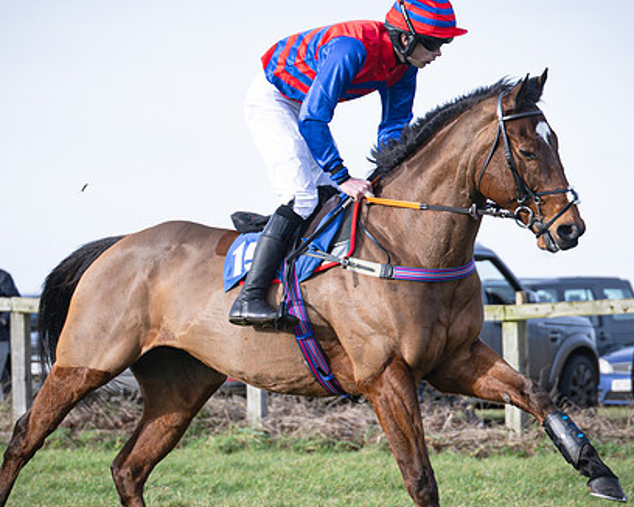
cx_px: 456
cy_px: 254
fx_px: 4407
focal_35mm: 235
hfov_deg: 8.2
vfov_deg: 6.6
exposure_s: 1/1000
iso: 125
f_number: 2.8
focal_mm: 70
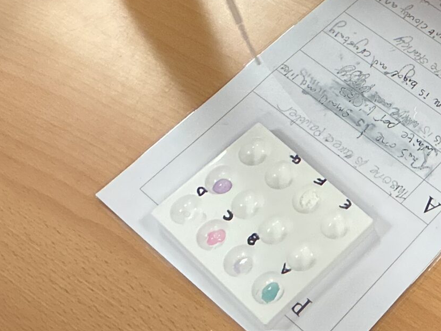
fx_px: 1147
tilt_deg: -48.4
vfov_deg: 15.7
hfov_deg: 19.8
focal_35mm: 90
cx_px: 589
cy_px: -93
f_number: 1.8
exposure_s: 1/60
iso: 160
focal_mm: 3
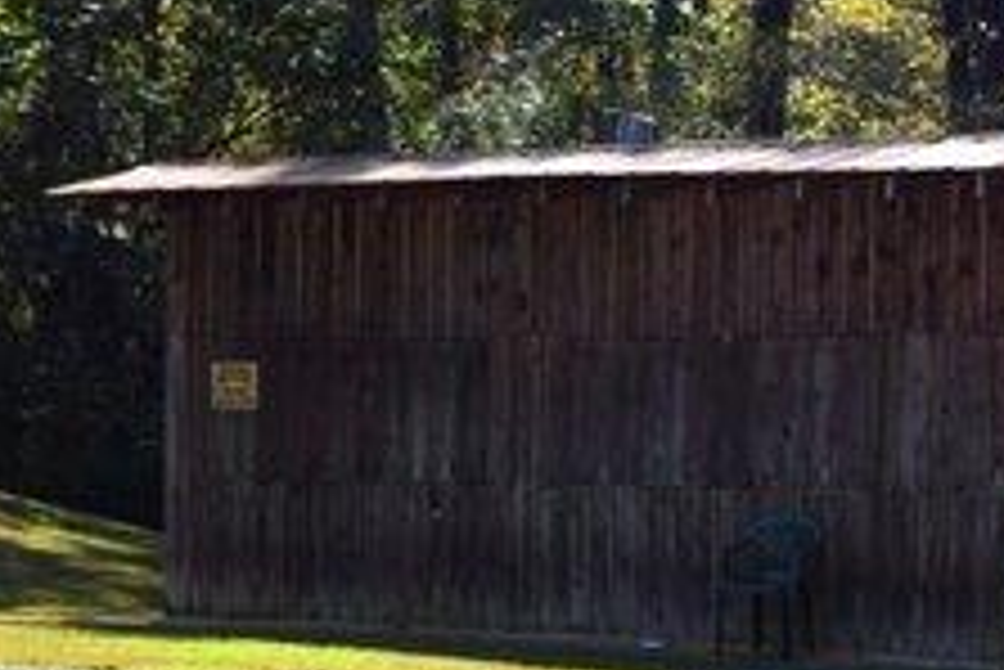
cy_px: 486
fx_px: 4048
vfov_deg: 9.5
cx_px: 995
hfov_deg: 13.9
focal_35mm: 145
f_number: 6.3
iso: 100
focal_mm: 45
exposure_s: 1/160
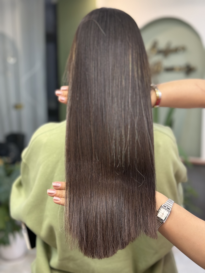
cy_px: 136
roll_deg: +0.1
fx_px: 379
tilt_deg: -7.8
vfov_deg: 39.7
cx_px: 102
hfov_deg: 30.3
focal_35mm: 48
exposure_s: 1/100
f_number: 1.78
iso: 250
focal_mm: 6.76
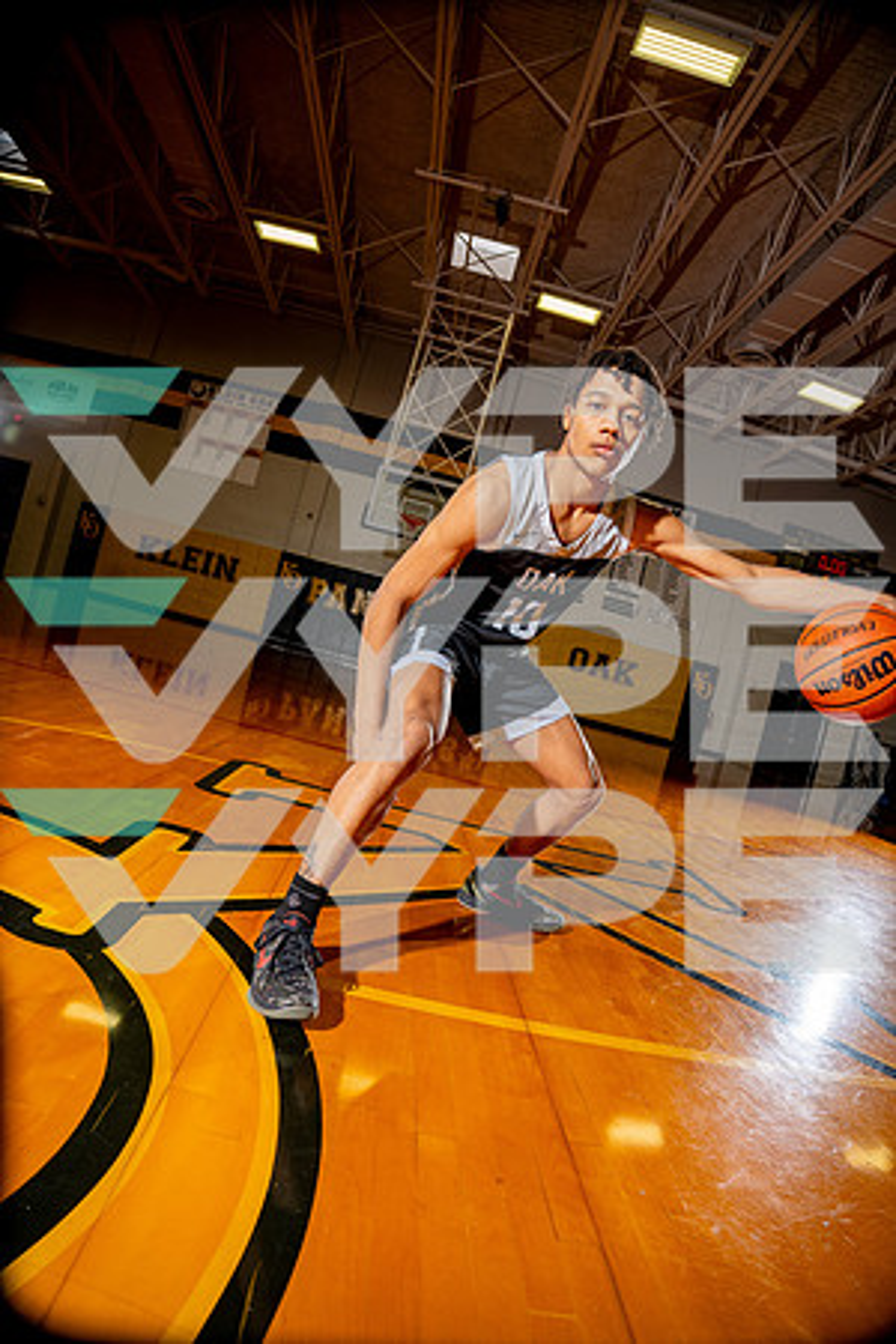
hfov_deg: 61.9
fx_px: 747
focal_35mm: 20
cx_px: 448
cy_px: 672
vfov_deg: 84.0
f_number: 4
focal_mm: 20
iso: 100
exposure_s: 1/200
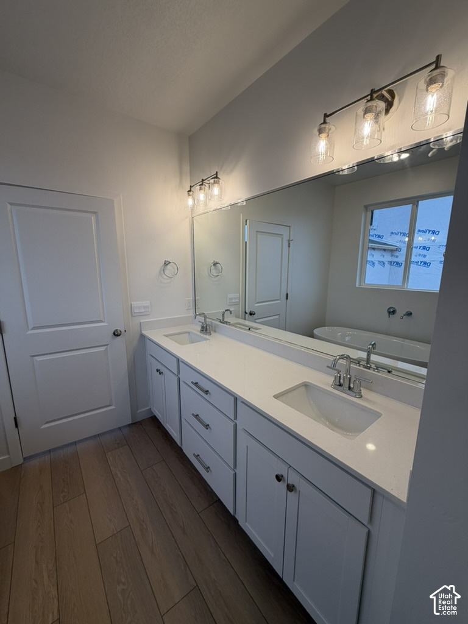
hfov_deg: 85.7
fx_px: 252
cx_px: 234
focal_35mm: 14
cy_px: 312
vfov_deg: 102.1
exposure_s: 1/135
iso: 50
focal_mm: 2.22
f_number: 2.2
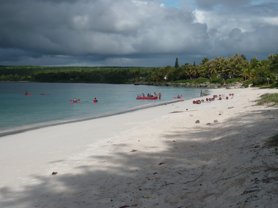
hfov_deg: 23.6
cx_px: 139
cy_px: 104
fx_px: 667
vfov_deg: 17.8
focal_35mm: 83
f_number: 4.2
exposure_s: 1/1000
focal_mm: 13.7
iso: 80
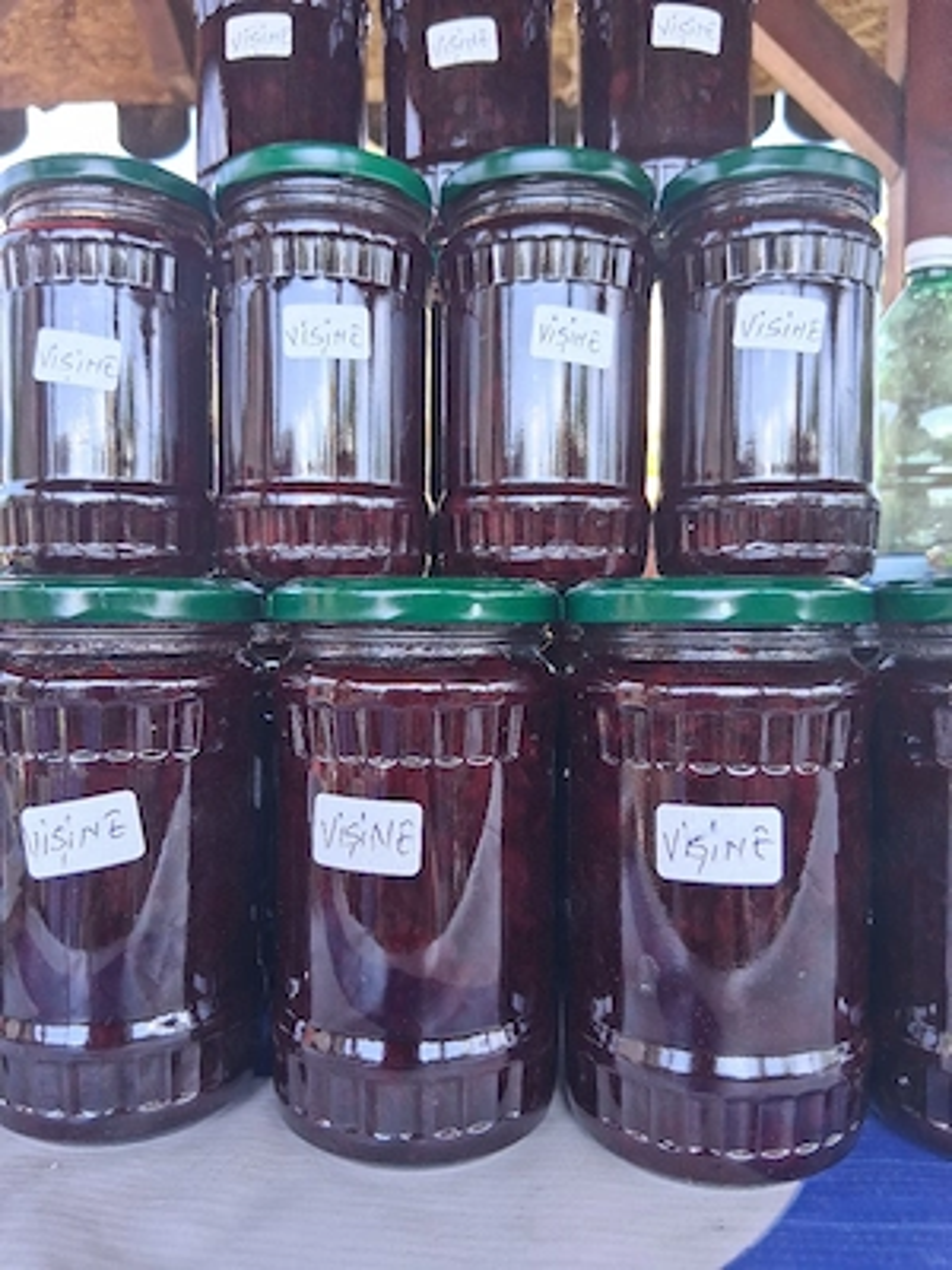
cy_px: 635
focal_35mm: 26
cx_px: 476
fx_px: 953
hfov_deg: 53.1
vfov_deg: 67.3
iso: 50
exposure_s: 1/100
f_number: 1.8
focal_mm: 3.98
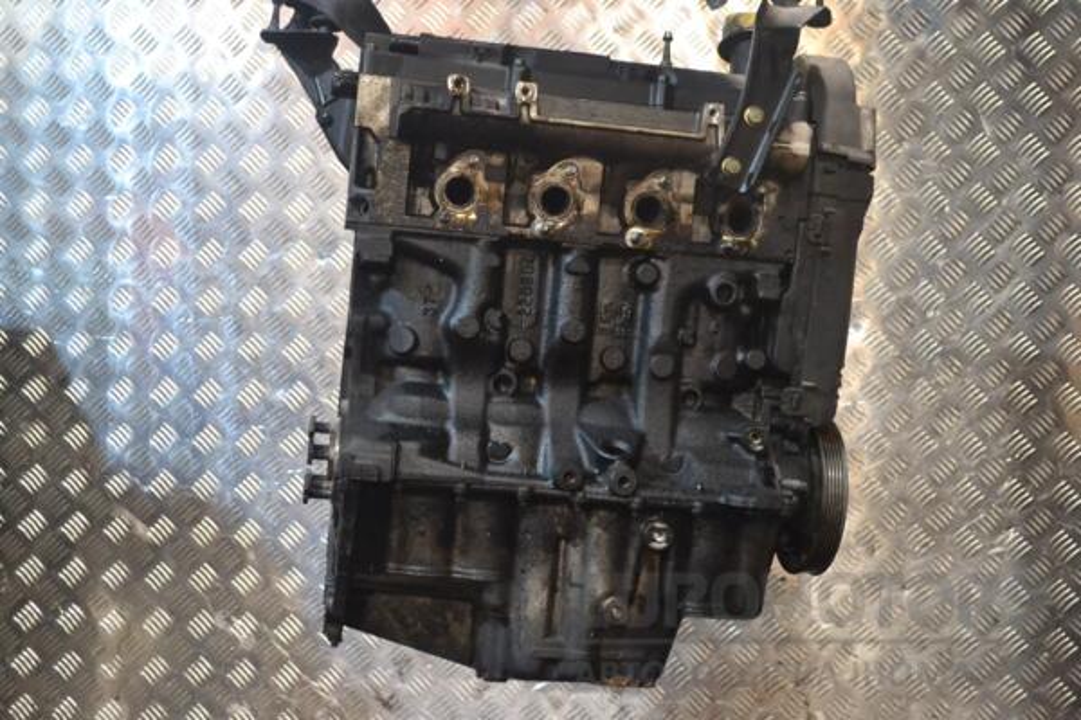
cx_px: 540
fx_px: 1441
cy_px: 360
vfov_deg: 28.1
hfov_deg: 41.1
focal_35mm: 48
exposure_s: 1/60
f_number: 4.8
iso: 3200
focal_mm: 32
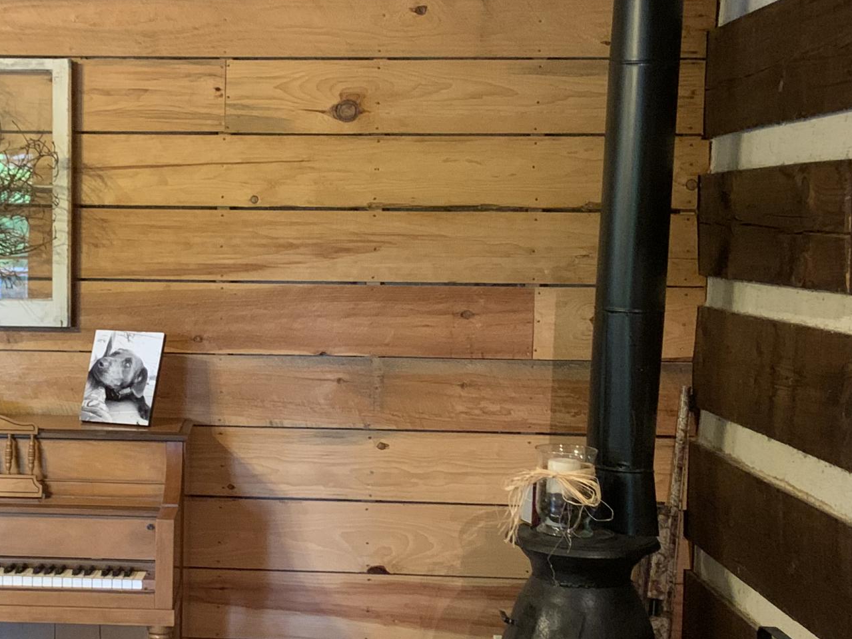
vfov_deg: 24.0
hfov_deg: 30.9
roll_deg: -0.9
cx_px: 175
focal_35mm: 61
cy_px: 377
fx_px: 1501
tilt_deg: -6.3
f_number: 1.8
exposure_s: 1/30
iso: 400
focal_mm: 4.25
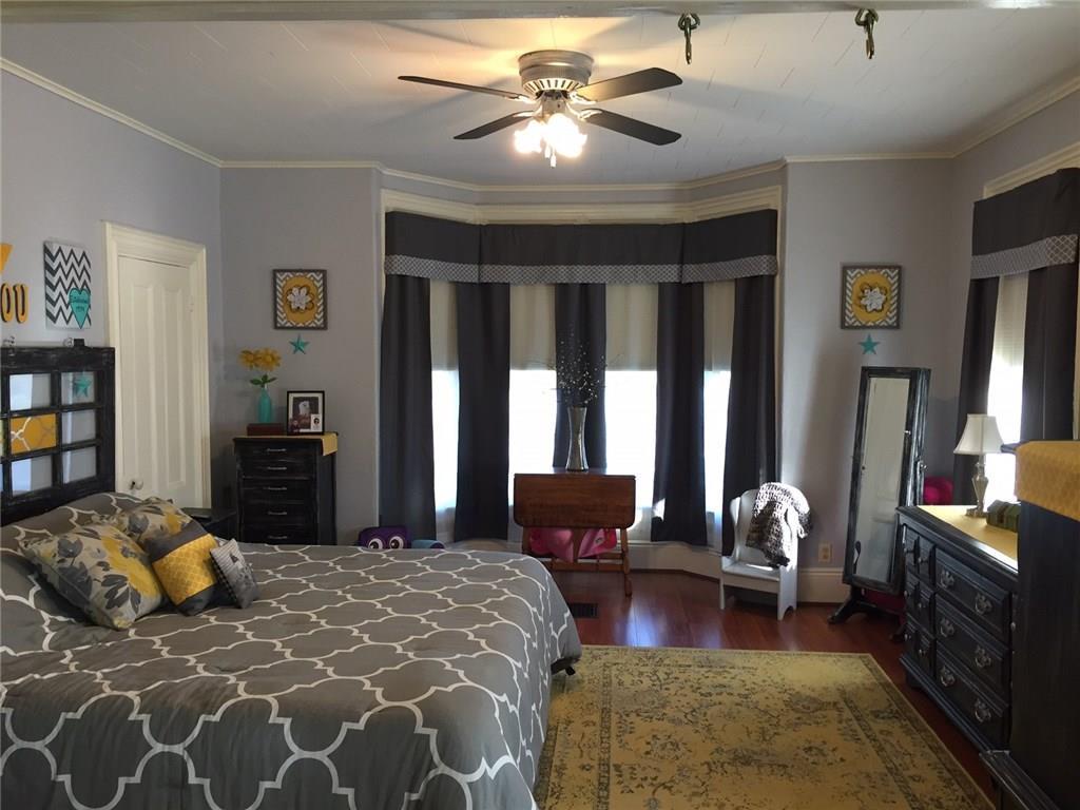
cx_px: 540
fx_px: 905
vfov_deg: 48.2
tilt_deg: -2.7
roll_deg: -0.8
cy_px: 405
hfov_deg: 61.7
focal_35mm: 29
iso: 80
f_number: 2.2
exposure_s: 1/30
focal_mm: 4.15
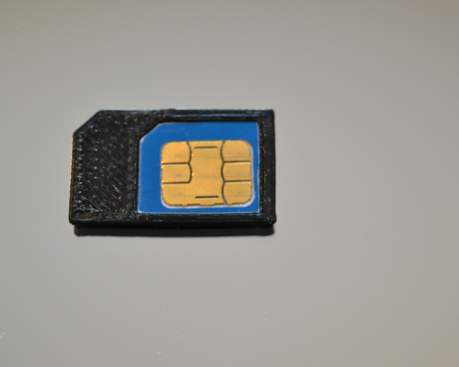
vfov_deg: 16.4
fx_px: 1271
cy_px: 184
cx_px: 228
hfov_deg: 20.5
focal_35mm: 94
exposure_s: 1/60
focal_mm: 55
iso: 2200
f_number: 5.6
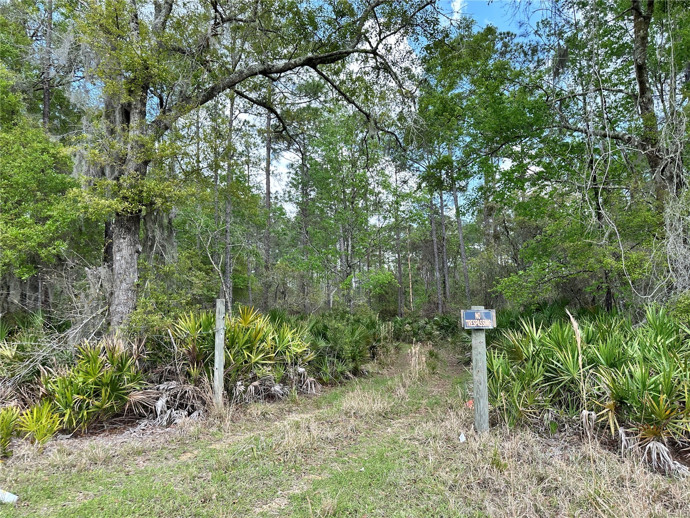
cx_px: 345
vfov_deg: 56.8
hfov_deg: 71.6
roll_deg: +1.3
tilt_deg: +7.4
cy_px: 259
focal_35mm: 24
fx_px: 478
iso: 80
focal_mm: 6.86
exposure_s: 1/797
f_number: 1.78
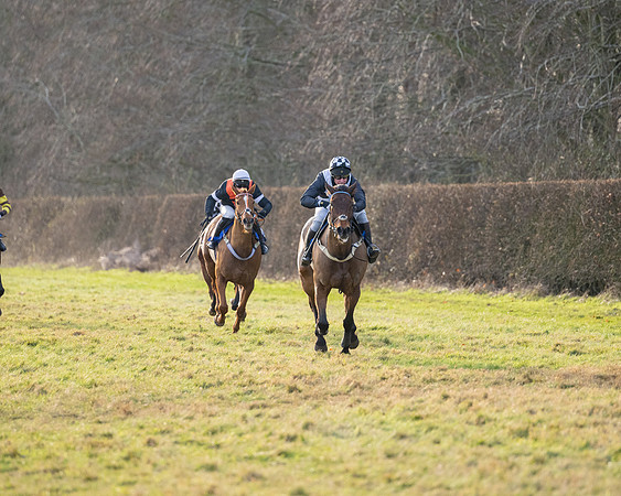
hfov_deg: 6.8
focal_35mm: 286
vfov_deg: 5.4
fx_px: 5263
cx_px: 290
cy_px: 204
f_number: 2.8
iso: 800
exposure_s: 1/3200
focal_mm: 180
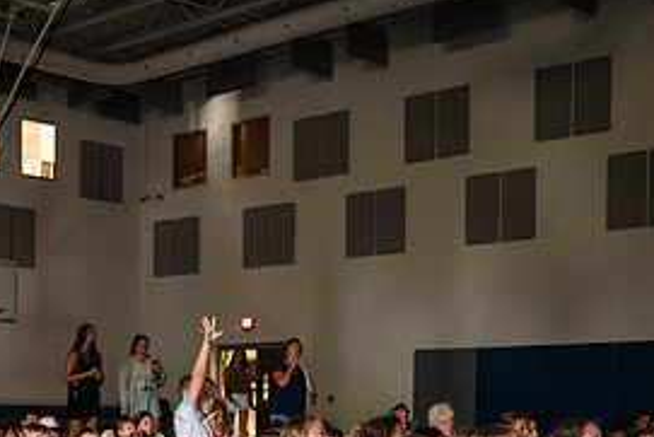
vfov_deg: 19.4
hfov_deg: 27.7
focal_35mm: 68
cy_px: 447
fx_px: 1236
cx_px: -17
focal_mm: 30
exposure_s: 1/60
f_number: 4
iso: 5000
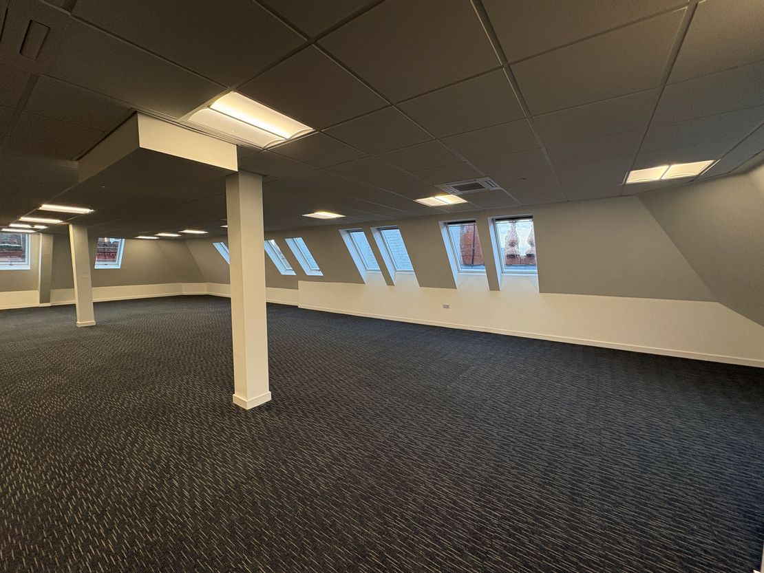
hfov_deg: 102.1
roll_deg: +0.3
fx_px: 309
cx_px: 382
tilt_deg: -4.3
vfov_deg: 85.7
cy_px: 286
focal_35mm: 14
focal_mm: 2.22
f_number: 2.2
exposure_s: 1/100
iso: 200
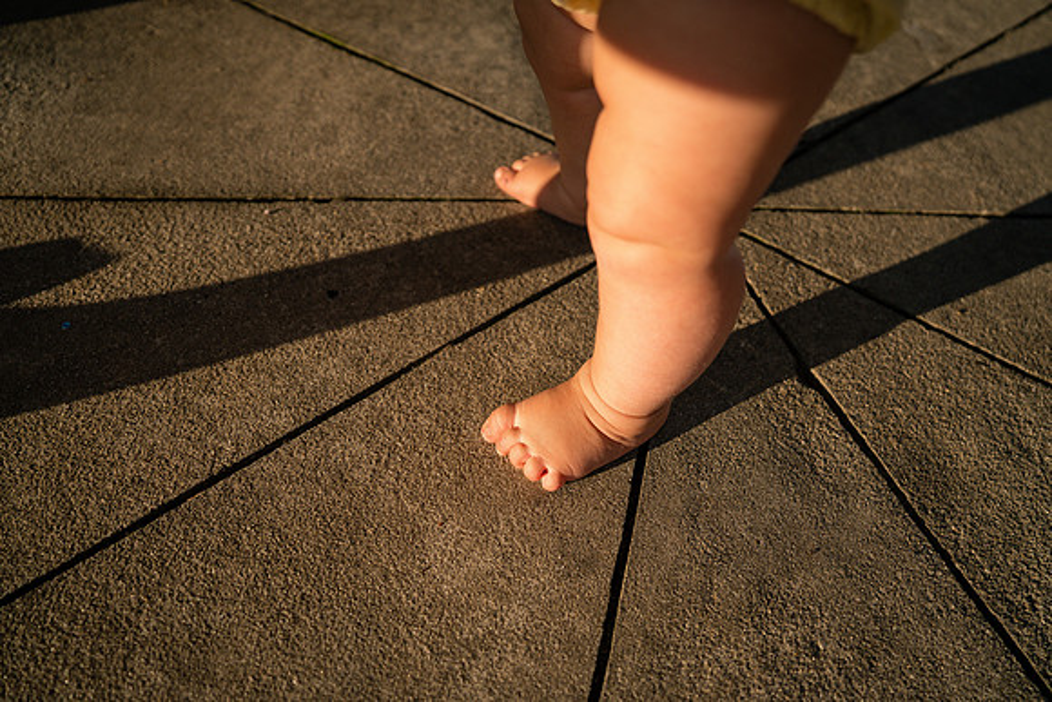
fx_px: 701
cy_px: 351
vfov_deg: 53.2
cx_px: 526
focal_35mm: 24
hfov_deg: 73.7
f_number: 2.8
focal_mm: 24
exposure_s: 1/4000
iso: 250
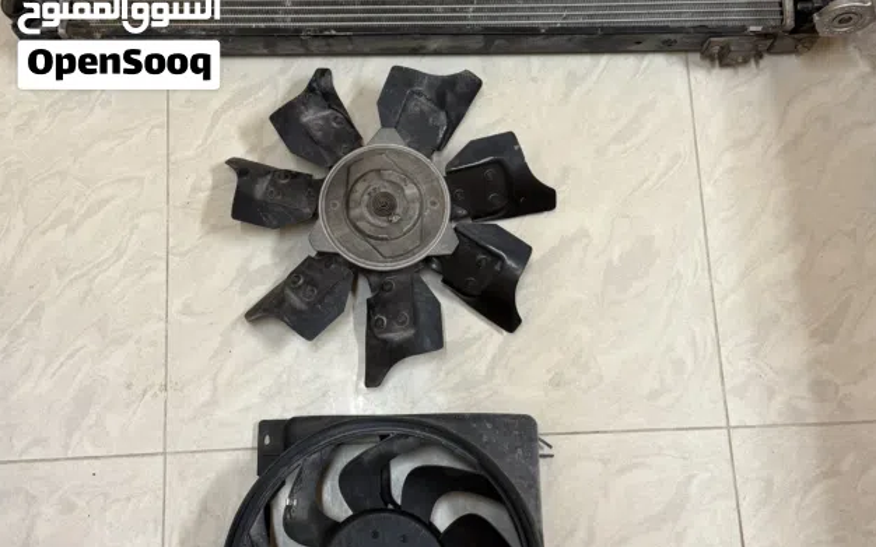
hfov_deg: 70.4
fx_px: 621
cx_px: 431
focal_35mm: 26
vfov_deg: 47.5
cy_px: 291
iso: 320
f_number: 1.78
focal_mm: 6.76
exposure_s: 1/50
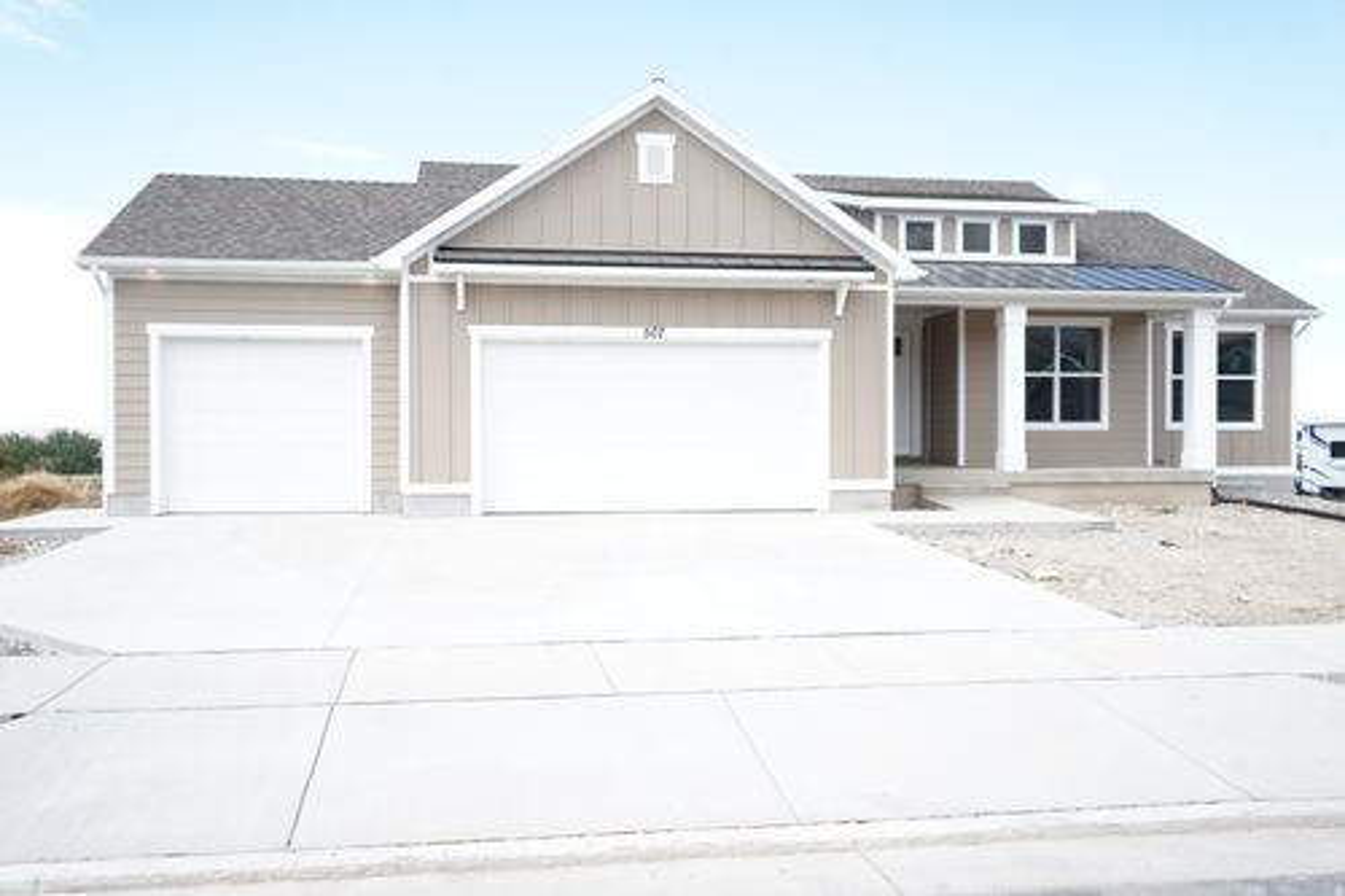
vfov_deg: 43.6
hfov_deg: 61.9
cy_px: 448
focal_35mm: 30
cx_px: 672
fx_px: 1120
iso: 1250
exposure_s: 1/3200
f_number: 3.5
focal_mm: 30
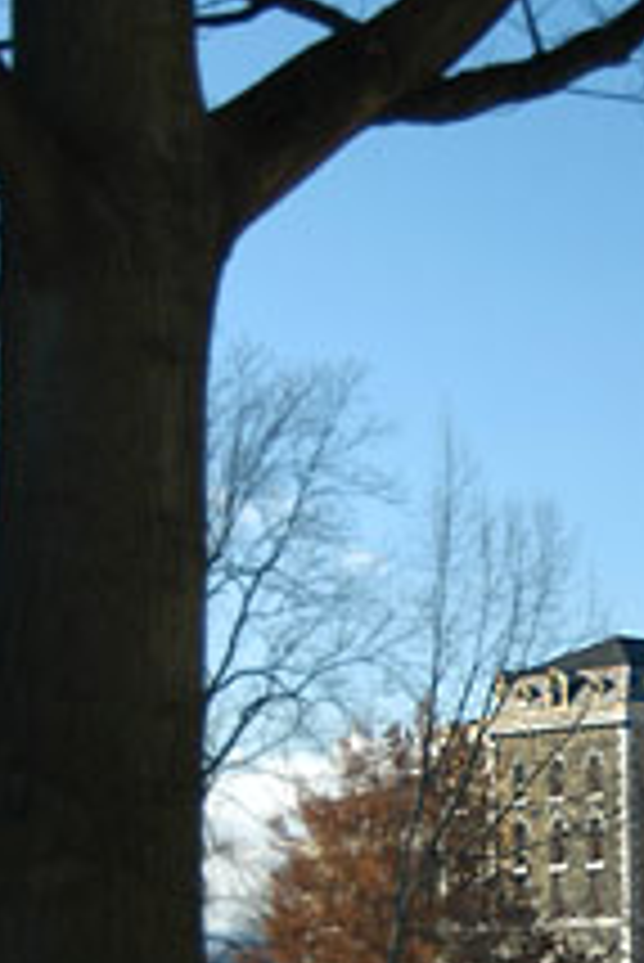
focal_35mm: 130
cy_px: 783
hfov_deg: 10.5
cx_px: 644
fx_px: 3482
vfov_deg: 15.6
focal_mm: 32
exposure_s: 1/320
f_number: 4
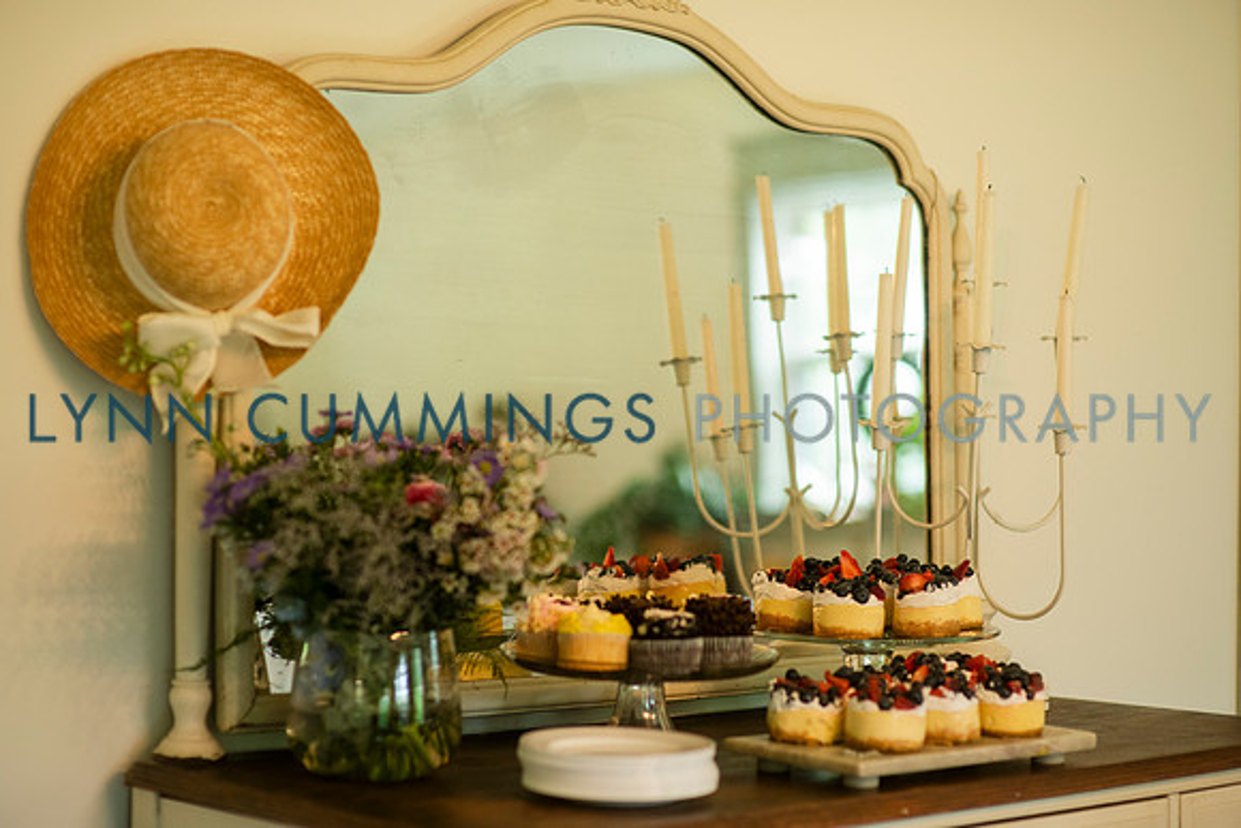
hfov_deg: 23.2
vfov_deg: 15.6
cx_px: 624
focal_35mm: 88
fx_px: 3020
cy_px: 418
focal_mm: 85
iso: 500
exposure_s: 1/250
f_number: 1.8
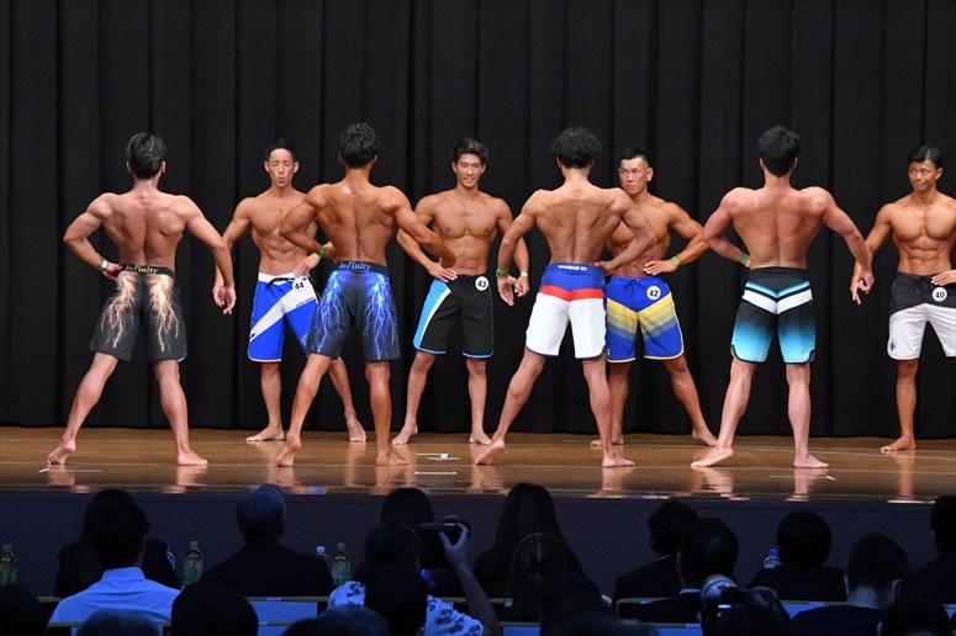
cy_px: 318
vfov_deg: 9.3
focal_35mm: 147
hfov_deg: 14.0
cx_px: 478
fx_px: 3902
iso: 8000
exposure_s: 1/400
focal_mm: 98
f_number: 5.6
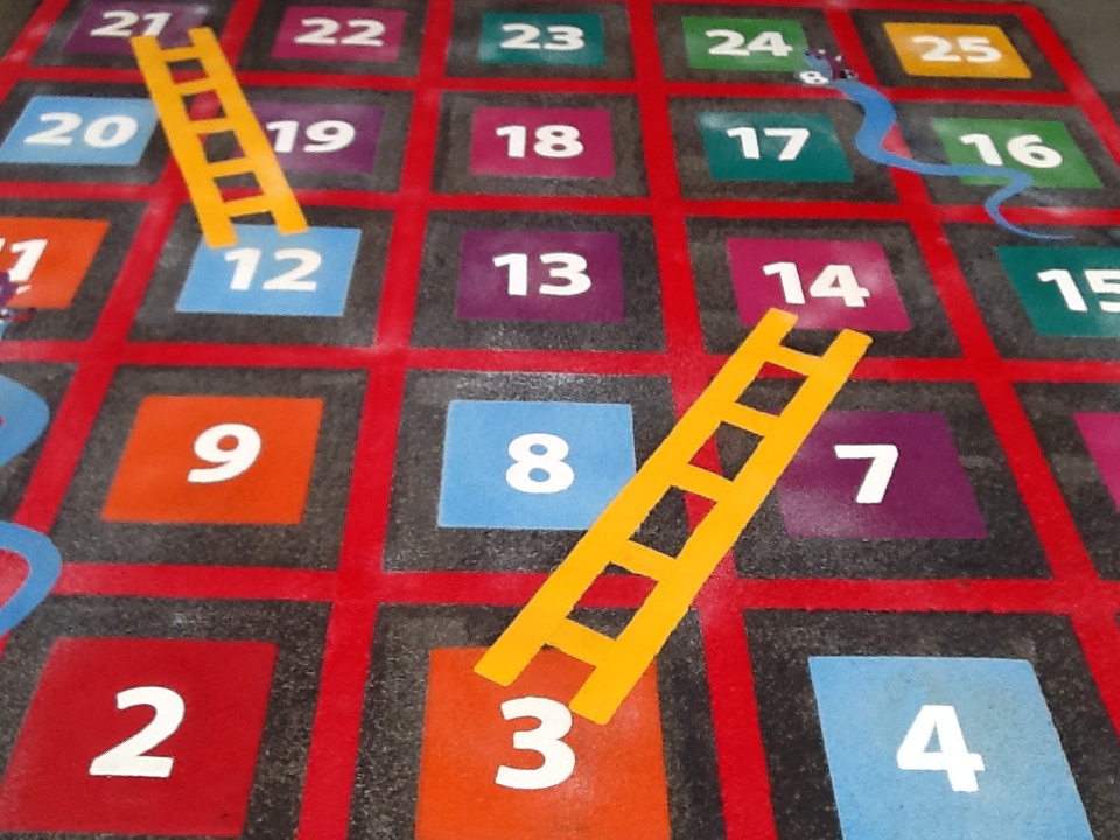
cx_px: 560
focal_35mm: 44
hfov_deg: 42.9
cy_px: 420
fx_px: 1424
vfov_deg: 32.9
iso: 40
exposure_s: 1/194
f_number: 2.4
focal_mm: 2.03
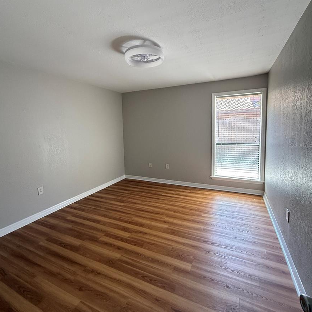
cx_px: 153
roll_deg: +2.1
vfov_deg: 83.8
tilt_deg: -3.4
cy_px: 144
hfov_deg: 84.0
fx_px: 173
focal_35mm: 17
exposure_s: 1/99
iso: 250
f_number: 2.2
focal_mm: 2.22
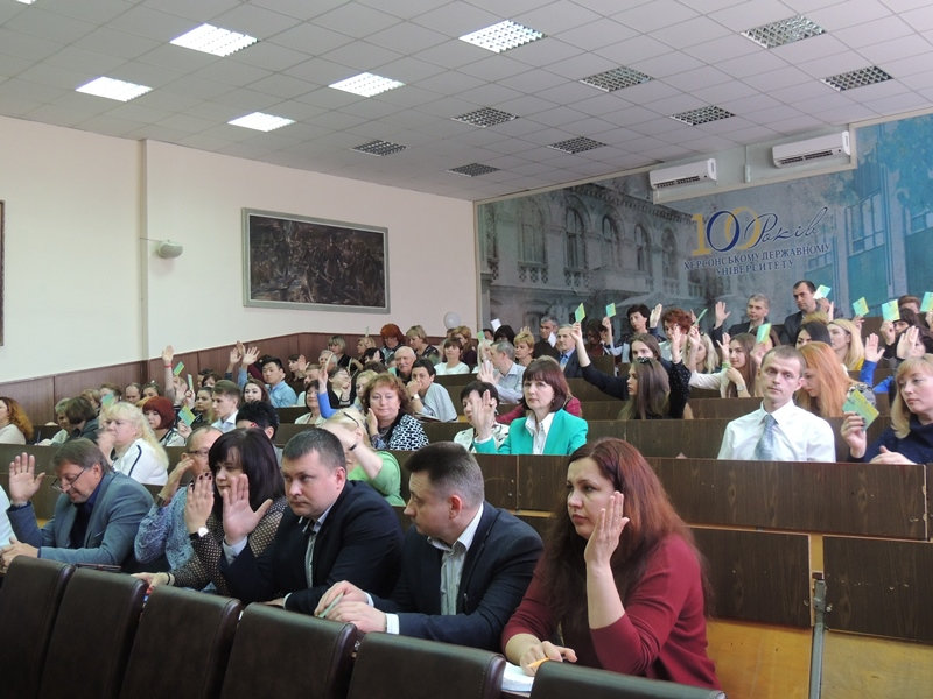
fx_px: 943
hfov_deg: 52.6
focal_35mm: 35
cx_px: 466
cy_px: 350
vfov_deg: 40.7
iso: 400
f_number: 3.3
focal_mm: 6.2
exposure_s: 1/30
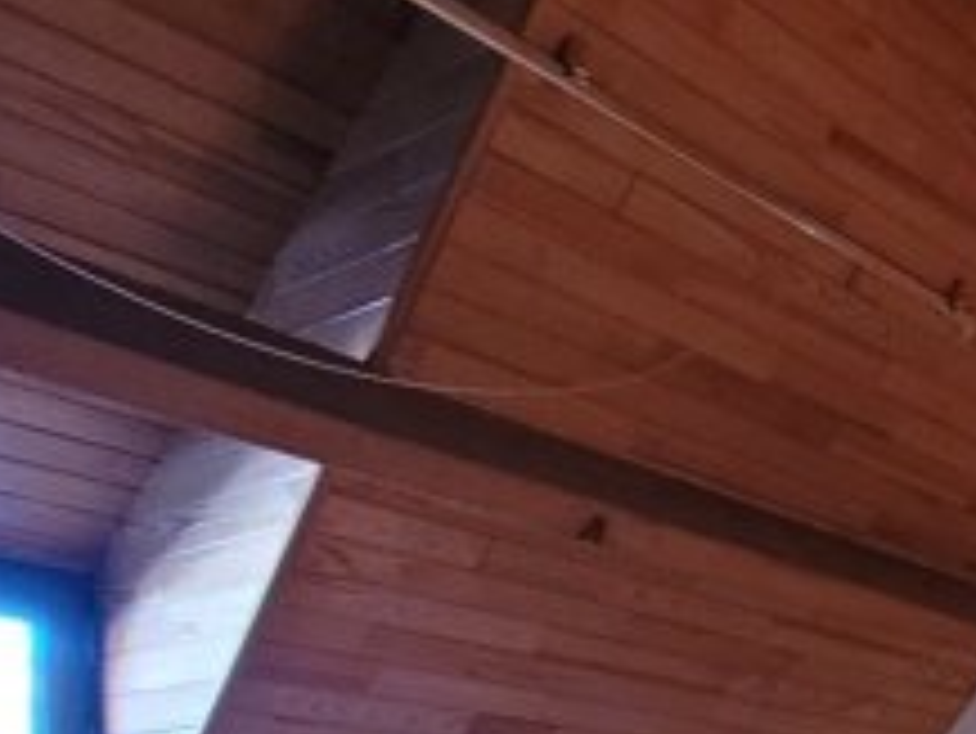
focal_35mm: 48
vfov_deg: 25.1
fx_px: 1354
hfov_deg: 30.1
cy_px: 1018
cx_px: 1318
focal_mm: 1.74
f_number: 2.2
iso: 400
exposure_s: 1/33
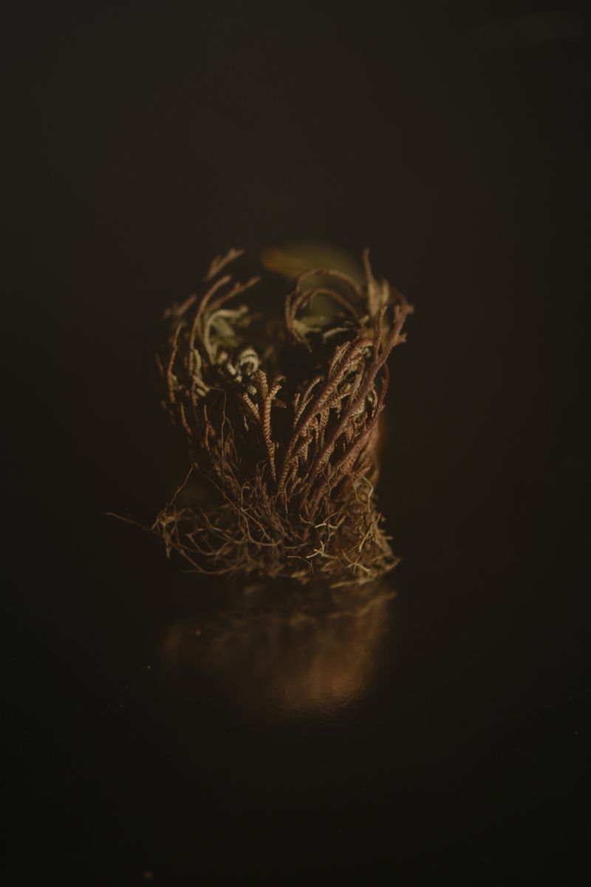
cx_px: 296
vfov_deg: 27.0
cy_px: 444
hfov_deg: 18.2
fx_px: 1847
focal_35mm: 75
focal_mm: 50
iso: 250
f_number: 2
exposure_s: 1/100
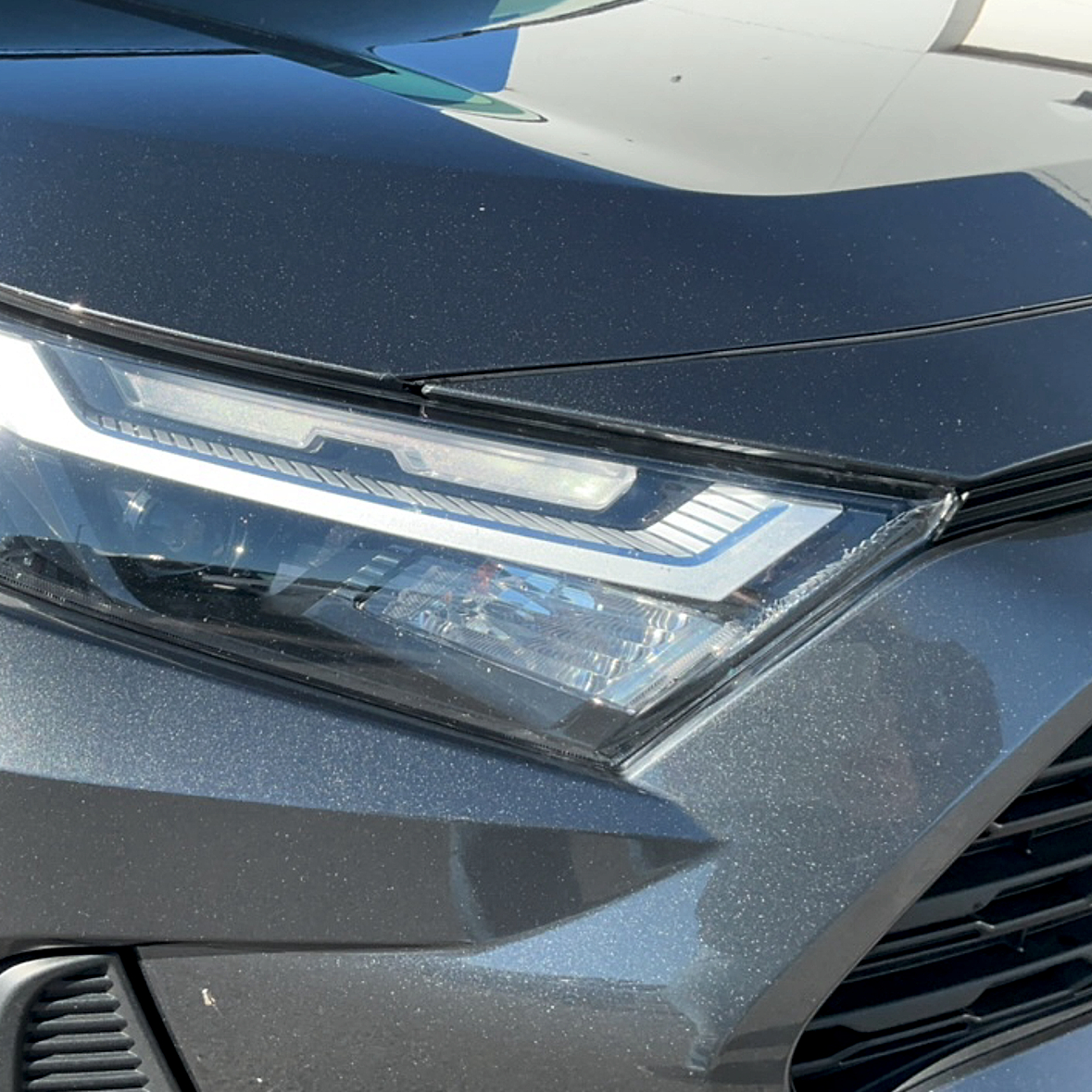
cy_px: 548
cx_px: 371
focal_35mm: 36
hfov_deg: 45.4
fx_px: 1285
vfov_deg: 46.0
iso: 25
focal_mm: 3
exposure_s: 1/883
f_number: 1.8
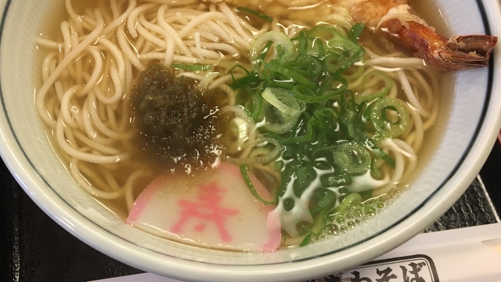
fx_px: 425
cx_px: 253
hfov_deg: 61.0
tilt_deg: -64.0
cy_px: 118
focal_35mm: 32
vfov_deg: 36.6
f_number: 2.2
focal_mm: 4.15
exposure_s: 1/30
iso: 160
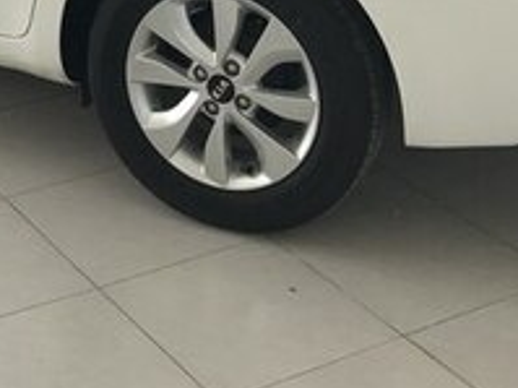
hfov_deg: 20.7
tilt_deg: -9.8
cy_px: -199
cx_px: 57
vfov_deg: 14.7
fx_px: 1391
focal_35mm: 93
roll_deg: +0.3
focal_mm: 3.99
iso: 20
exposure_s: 1/230
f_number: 1.8
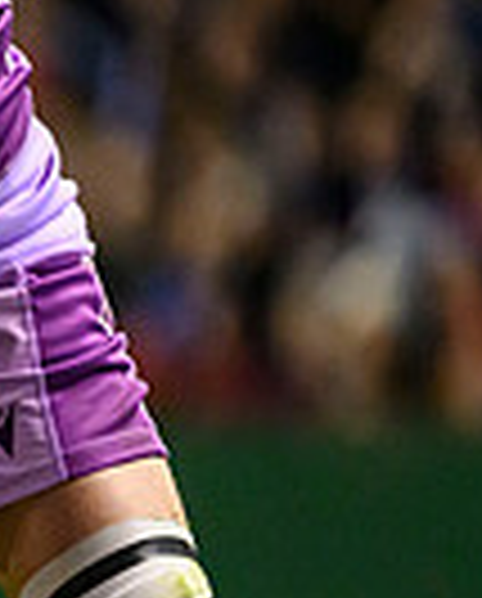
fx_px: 33249
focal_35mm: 1871
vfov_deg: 1.0
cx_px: -898
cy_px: 478
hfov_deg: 0.8
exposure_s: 1/1600
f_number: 2.8
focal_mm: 400
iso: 8000
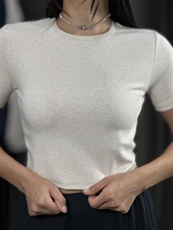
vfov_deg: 25.3
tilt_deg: -5.5
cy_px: 115
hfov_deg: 19.1
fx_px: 513
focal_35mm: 77
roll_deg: -0.2
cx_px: 86
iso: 80
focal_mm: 9
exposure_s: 1/100
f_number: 2.8
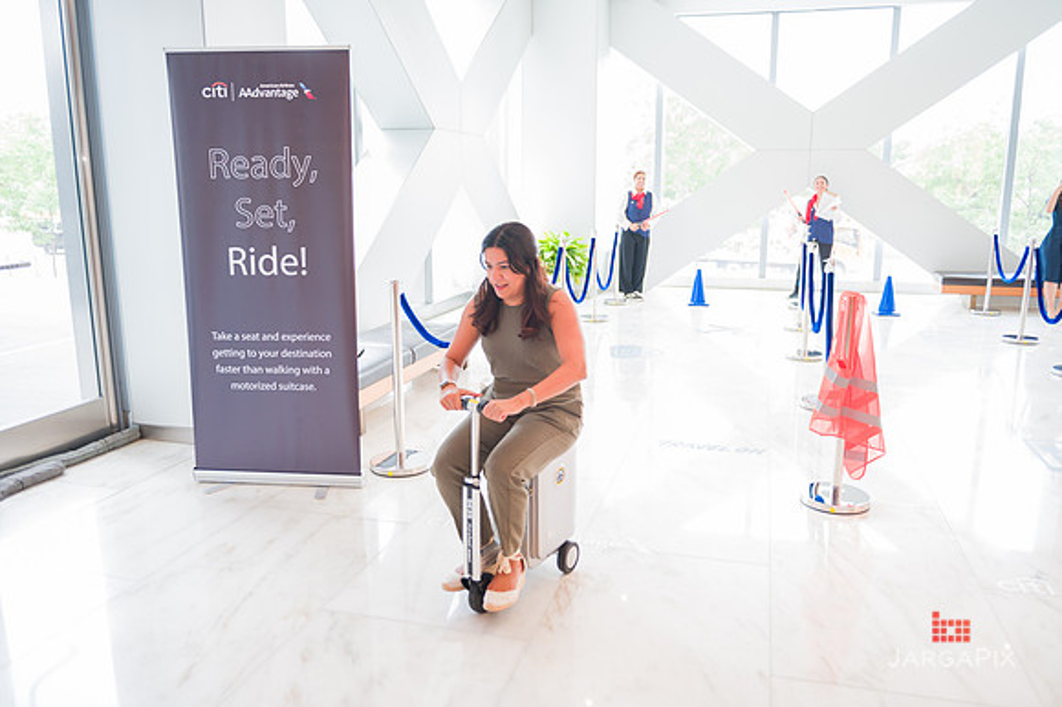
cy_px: 354
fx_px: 825
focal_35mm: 28
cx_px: 531
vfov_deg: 46.4
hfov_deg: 65.5
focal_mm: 28
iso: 800
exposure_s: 1/200
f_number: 3.2
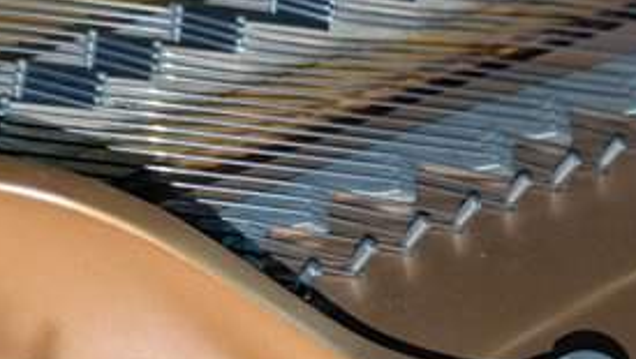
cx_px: 554
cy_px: 516
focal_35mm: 95
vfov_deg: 12.2
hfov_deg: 22.0
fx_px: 1603
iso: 240
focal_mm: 5.43
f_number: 1.89
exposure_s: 1/50
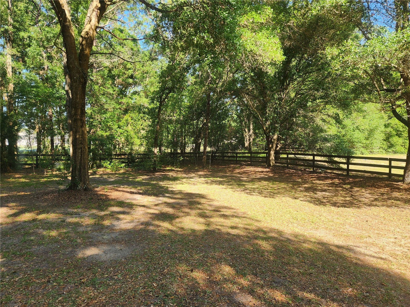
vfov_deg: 58.9
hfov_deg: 73.9
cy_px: 154
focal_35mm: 23
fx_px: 272
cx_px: 205
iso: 20
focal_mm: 5.4
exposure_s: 1/224
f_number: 1.8
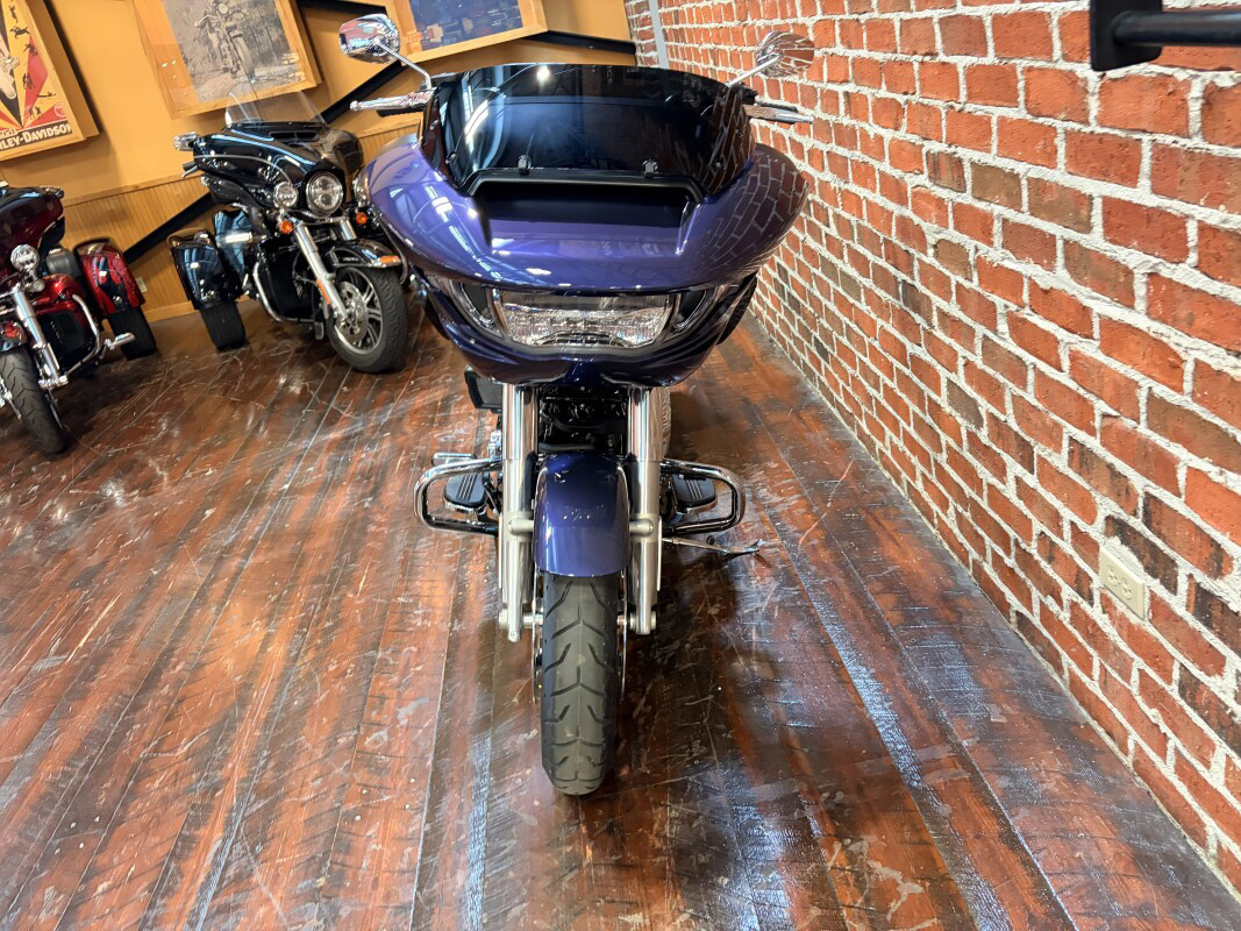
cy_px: 466
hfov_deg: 67.3
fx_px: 932
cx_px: 620
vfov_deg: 53.1
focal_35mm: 26
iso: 320
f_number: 1.6
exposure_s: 1/60
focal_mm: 5.96
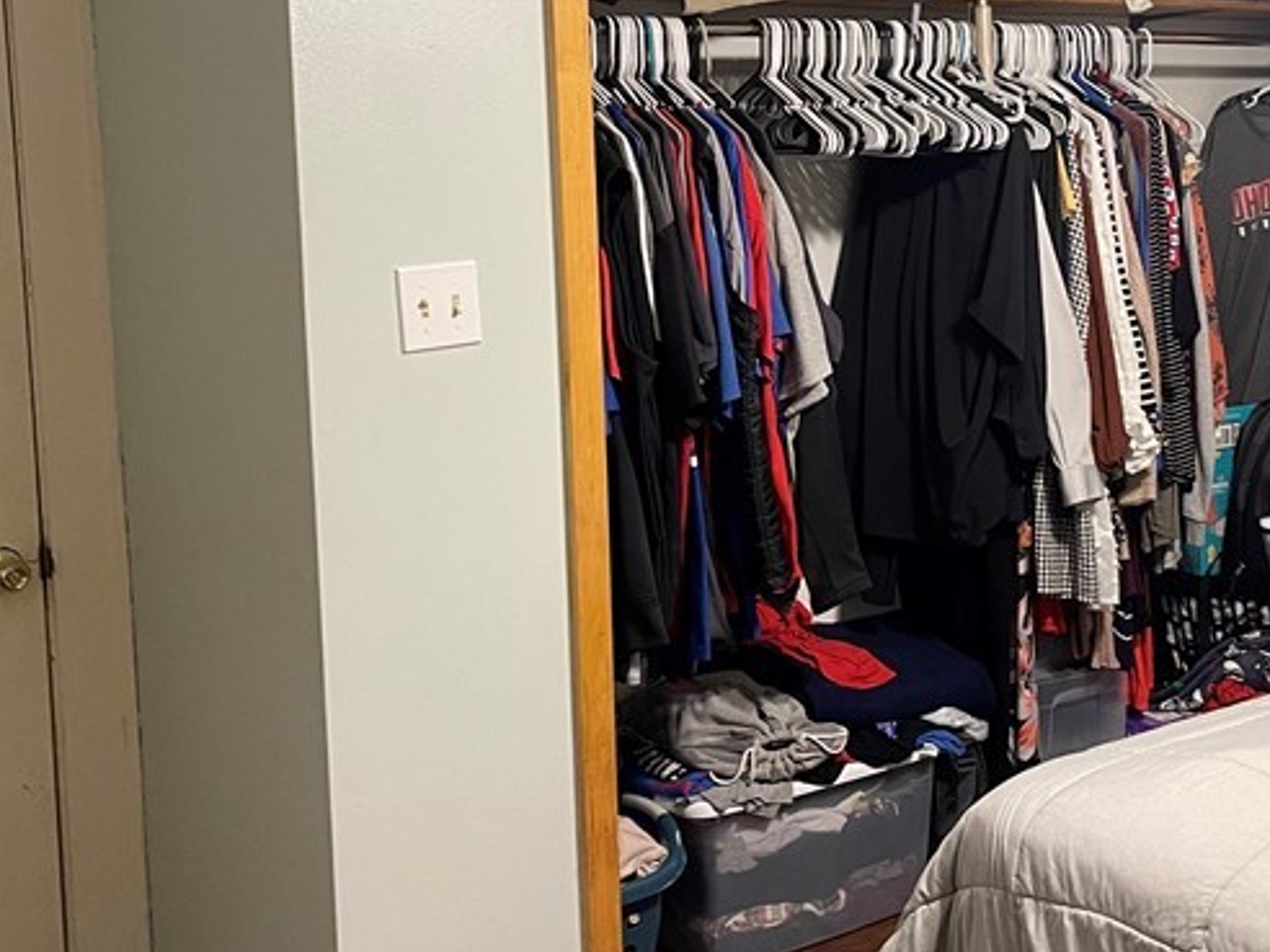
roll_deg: +0.9
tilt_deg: -7.6
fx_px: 1908
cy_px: 341
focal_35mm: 52
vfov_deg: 27.9
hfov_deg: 35.9
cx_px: 968
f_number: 1.6
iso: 320
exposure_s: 1/60
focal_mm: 5.1
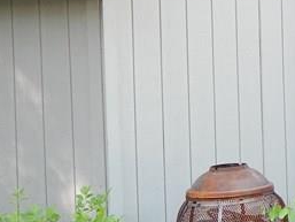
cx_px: 456
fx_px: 1458
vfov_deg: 8.6
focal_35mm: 171
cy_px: -54
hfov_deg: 11.1
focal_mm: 7.7
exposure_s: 1/50
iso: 125
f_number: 3.6
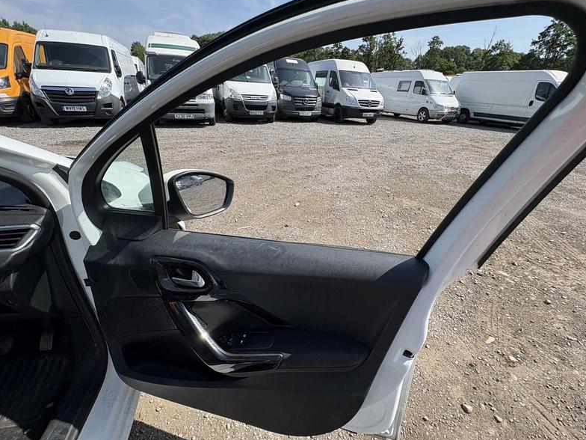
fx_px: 271
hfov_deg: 94.5
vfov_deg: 78.1
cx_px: 298
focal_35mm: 16
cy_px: 228
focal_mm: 2.22
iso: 50
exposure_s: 1/1198
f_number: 2.2
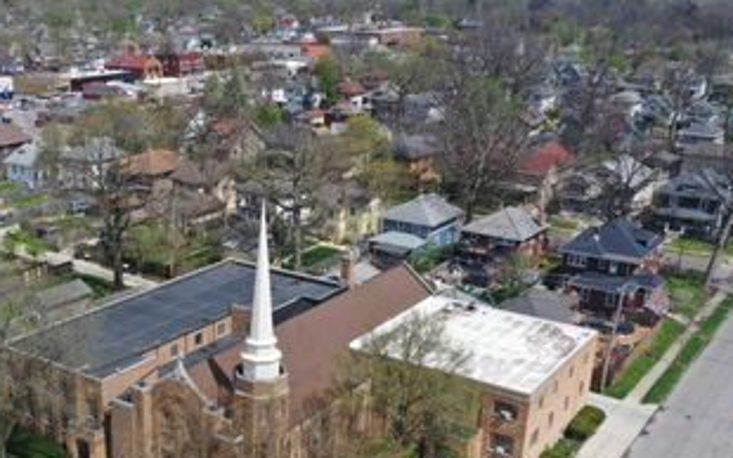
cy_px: 336
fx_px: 919
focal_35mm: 46
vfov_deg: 27.7
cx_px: 222
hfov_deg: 42.6
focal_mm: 10.26
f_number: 11
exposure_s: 1/30
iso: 160
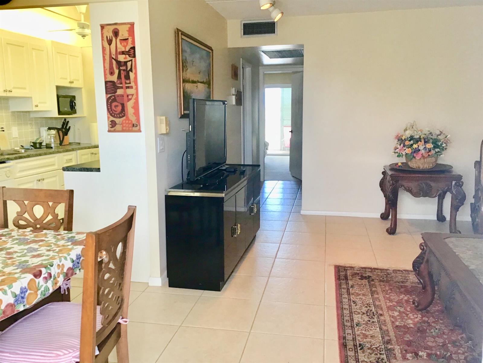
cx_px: 242
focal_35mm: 31
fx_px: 433
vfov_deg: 45.4
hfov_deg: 58.4
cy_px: 182
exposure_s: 1/30
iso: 50
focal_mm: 3.3
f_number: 2.4
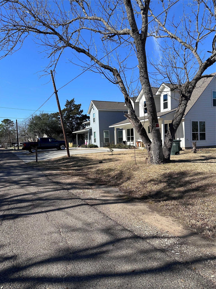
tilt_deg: -0.5
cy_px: 144
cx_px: 108
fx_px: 200
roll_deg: +3.1
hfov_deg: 56.8
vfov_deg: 71.6
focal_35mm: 24
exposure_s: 1/3861
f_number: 1.78
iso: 80
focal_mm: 6.86
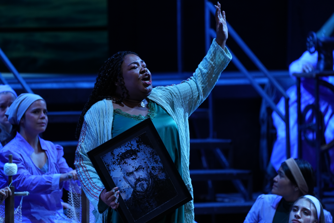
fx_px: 3574
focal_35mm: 385
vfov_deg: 3.6
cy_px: 112
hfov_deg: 5.4
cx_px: 167
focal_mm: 385
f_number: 5.6
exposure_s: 1/125
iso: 2000
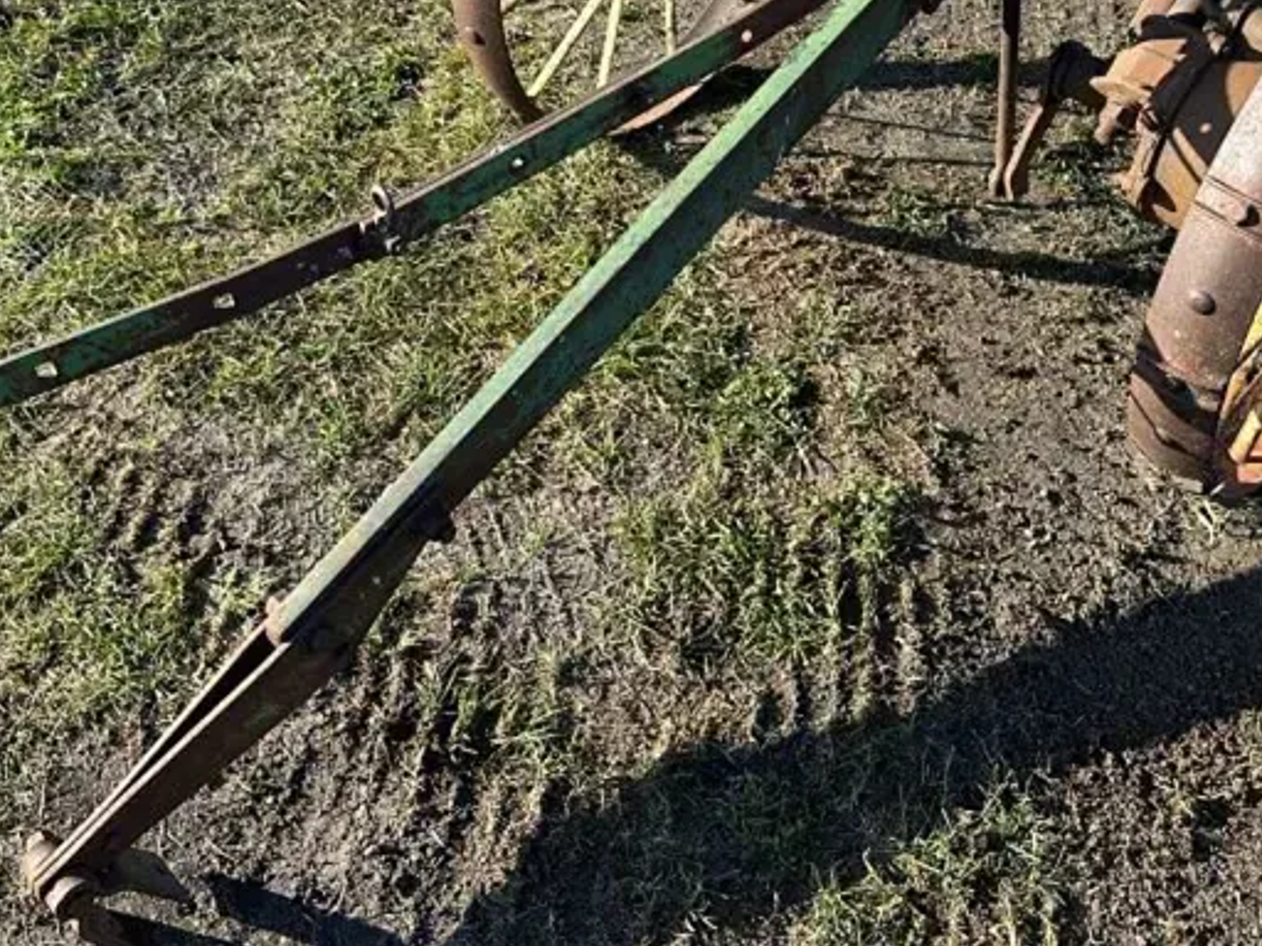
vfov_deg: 31.5
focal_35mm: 45
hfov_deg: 42.1
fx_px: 1641
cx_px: 663
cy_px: 212
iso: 80
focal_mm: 6.86
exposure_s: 1/1107
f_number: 1.78
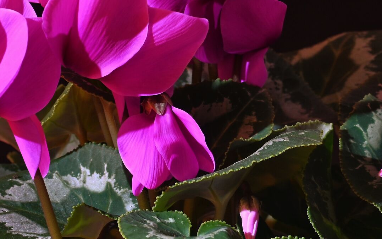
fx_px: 1152
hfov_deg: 18.6
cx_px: 315
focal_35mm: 111
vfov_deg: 11.7
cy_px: 14
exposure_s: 2
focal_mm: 32.5
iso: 125
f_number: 8
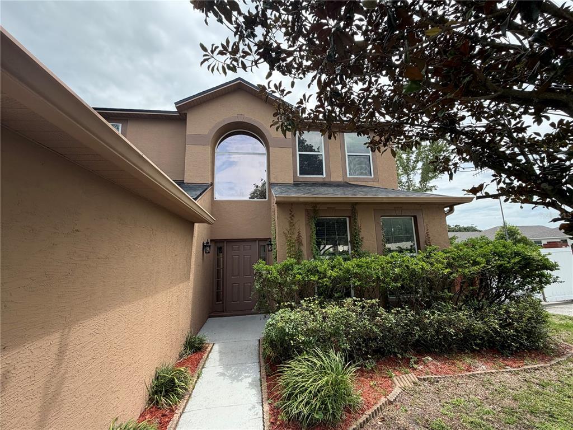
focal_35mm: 14
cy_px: 215
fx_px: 232
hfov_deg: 102.1
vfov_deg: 85.7
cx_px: 286
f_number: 2.2
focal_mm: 2.22
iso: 40
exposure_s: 1/664
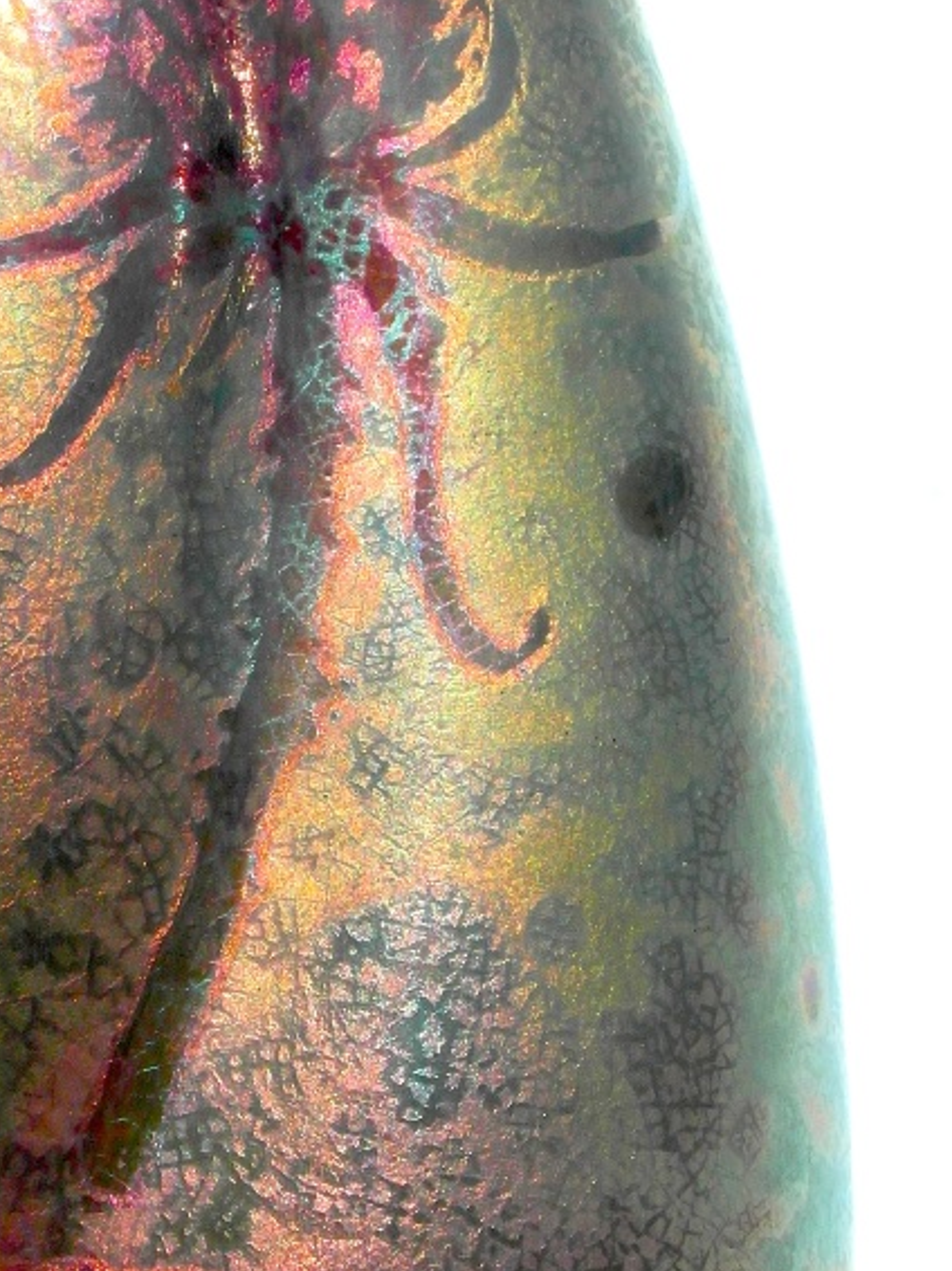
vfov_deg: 22.5
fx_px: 3193
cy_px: 683
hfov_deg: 16.8
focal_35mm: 87
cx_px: 191
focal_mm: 6.8
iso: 80
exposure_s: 1/750
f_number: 5.8
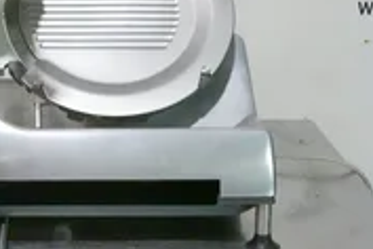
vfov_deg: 13.0
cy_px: 16
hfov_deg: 19.1
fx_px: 1077
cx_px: 4
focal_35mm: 104
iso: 10000
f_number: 4
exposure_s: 1/500
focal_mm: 16.86
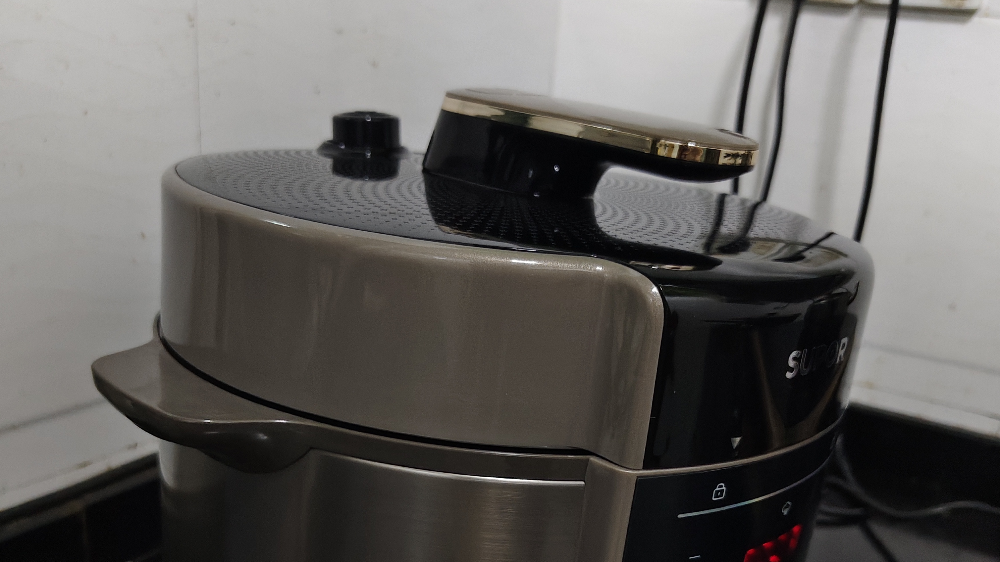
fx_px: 902
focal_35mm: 34
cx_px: 499
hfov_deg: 58.0
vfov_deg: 33.7
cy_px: 447
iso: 1321
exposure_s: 1/100
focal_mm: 5.56
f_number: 1.88
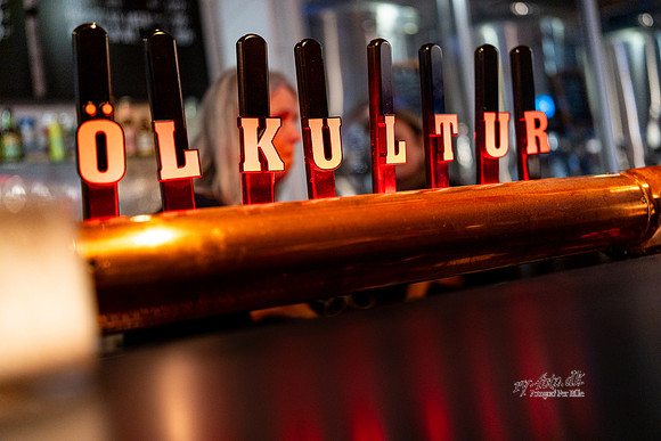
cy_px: 220
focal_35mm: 35
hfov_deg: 54.4
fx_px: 643
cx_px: 330
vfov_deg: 37.9
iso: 4000
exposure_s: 1/160
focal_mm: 35
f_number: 1.4
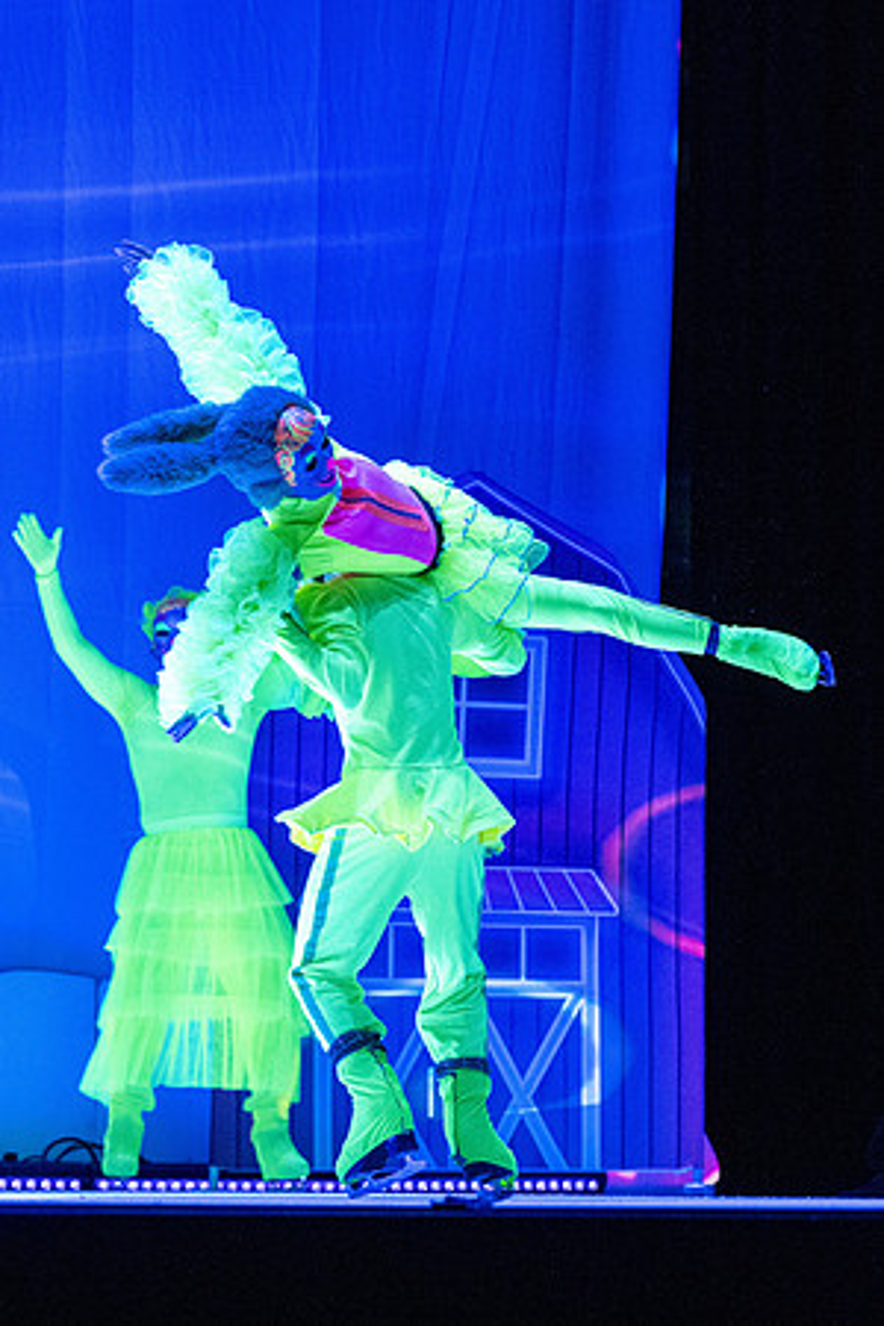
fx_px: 4232
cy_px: 704
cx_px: 323
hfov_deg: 11.9
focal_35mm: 115
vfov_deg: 17.8
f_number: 2.8
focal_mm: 70
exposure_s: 1/640
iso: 8000
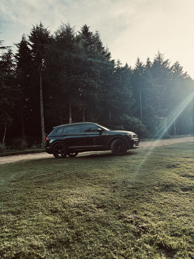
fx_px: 179
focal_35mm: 24
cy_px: 130
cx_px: 97
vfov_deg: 71.6
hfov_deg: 56.8
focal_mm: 6.76
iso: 80
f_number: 1.78
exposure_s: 1/448
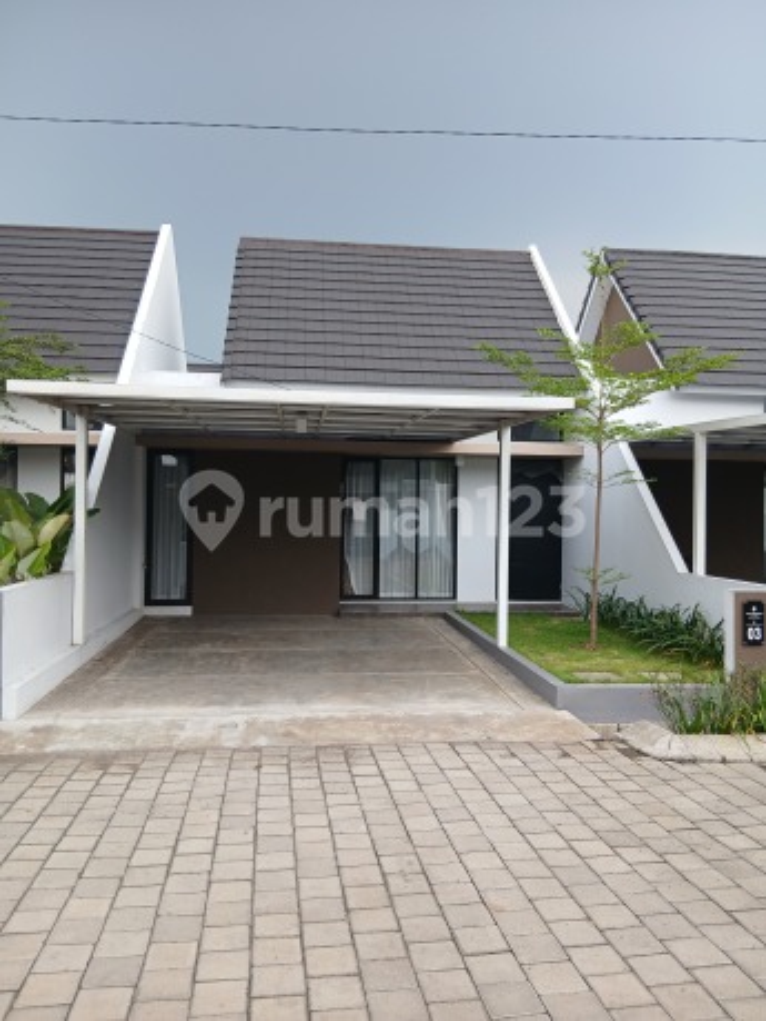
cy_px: 510
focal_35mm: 26
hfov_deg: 53.1
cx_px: 383
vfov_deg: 67.3
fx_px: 767
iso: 25
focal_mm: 3.98
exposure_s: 1/100
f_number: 1.8
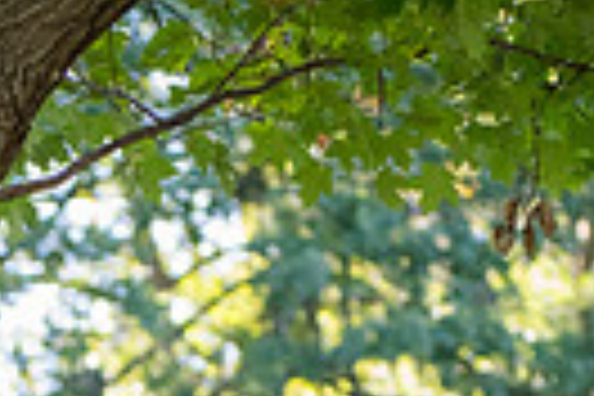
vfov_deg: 4.9
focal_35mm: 272
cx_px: 58
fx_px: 4488
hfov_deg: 7.6
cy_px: 1004
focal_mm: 80
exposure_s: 1/250
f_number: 4
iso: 800
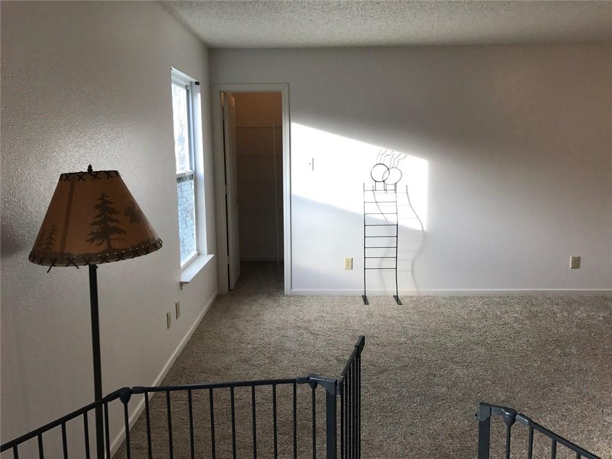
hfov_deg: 63.4
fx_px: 495
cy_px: 230
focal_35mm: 28
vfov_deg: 49.7
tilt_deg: -9.9
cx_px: 306
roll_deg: +0.1
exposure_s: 1/120
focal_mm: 3.99
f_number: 1.8
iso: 32
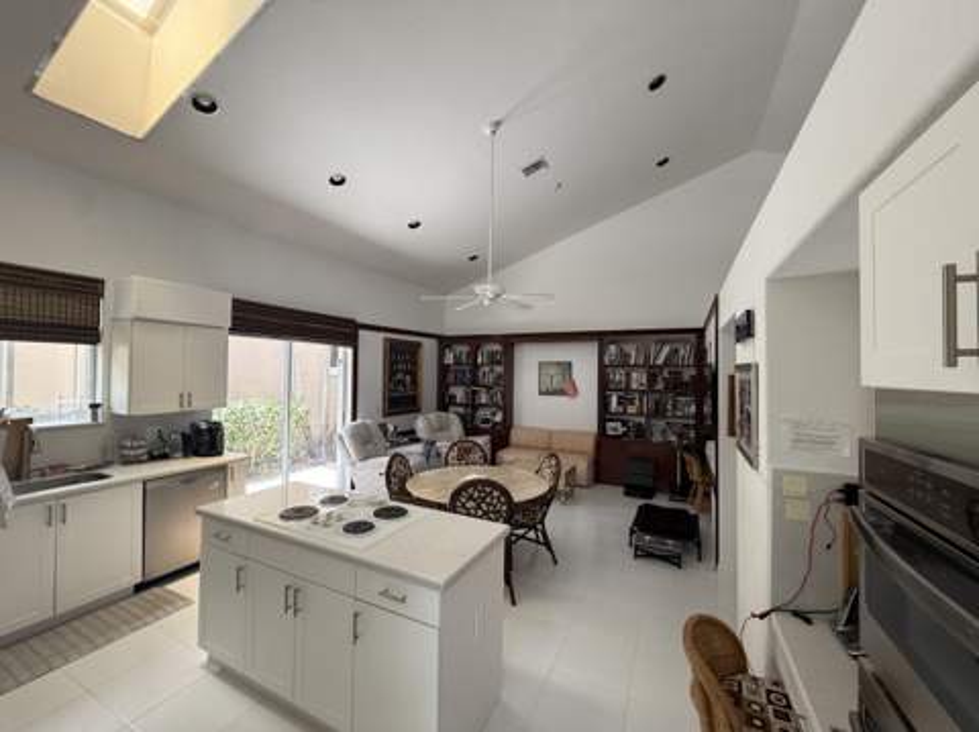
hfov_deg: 102.1
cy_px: 366
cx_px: 490
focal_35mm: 14
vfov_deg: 85.6
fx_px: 396
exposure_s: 1/99
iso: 125
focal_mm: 2.22
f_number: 2.2
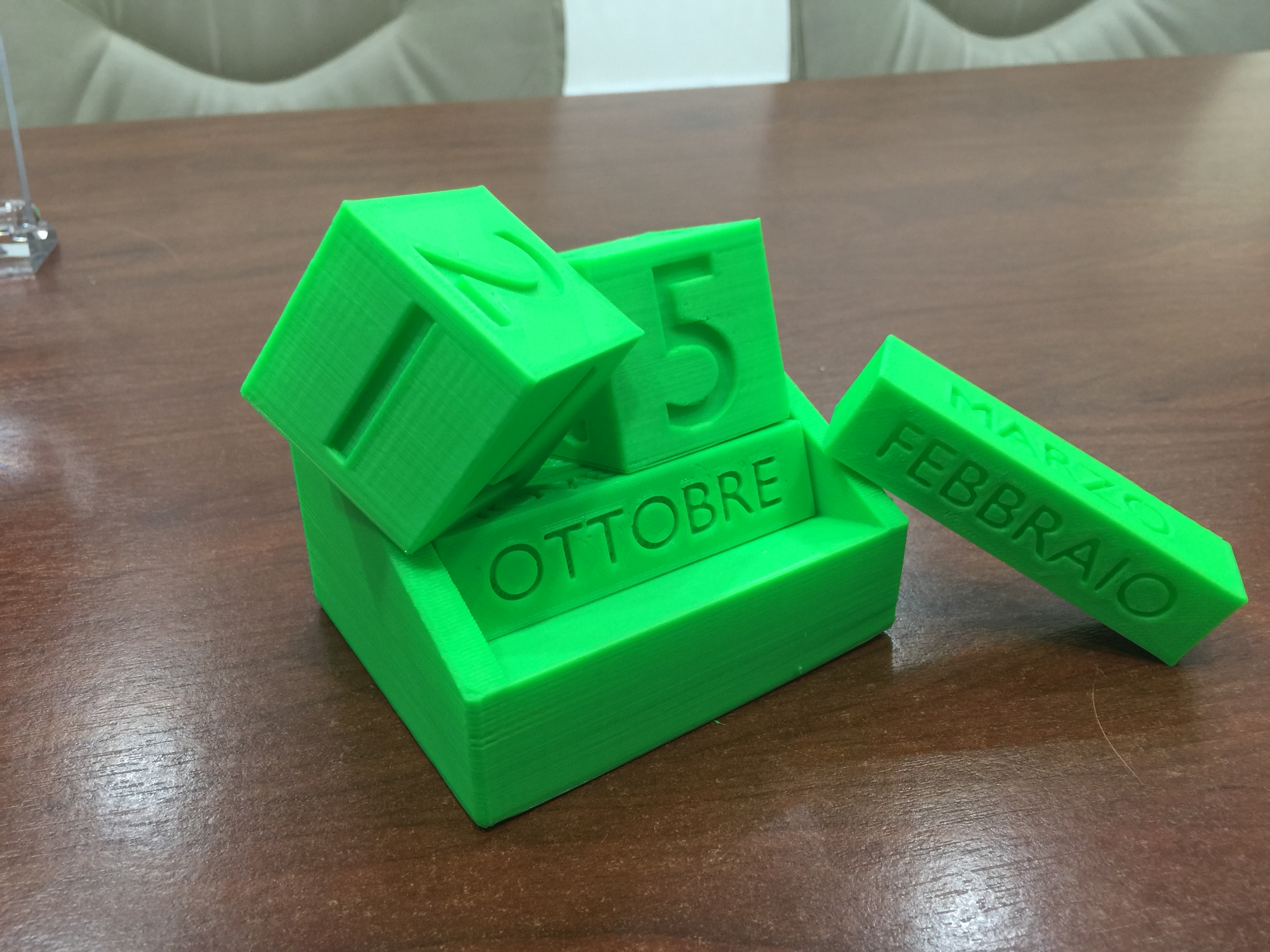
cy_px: 476
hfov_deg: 61.7
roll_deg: +0.6
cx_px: 635
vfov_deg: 48.2
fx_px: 1064
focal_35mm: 29
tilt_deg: -30.5
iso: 40
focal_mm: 4.15
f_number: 2.2
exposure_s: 1/17
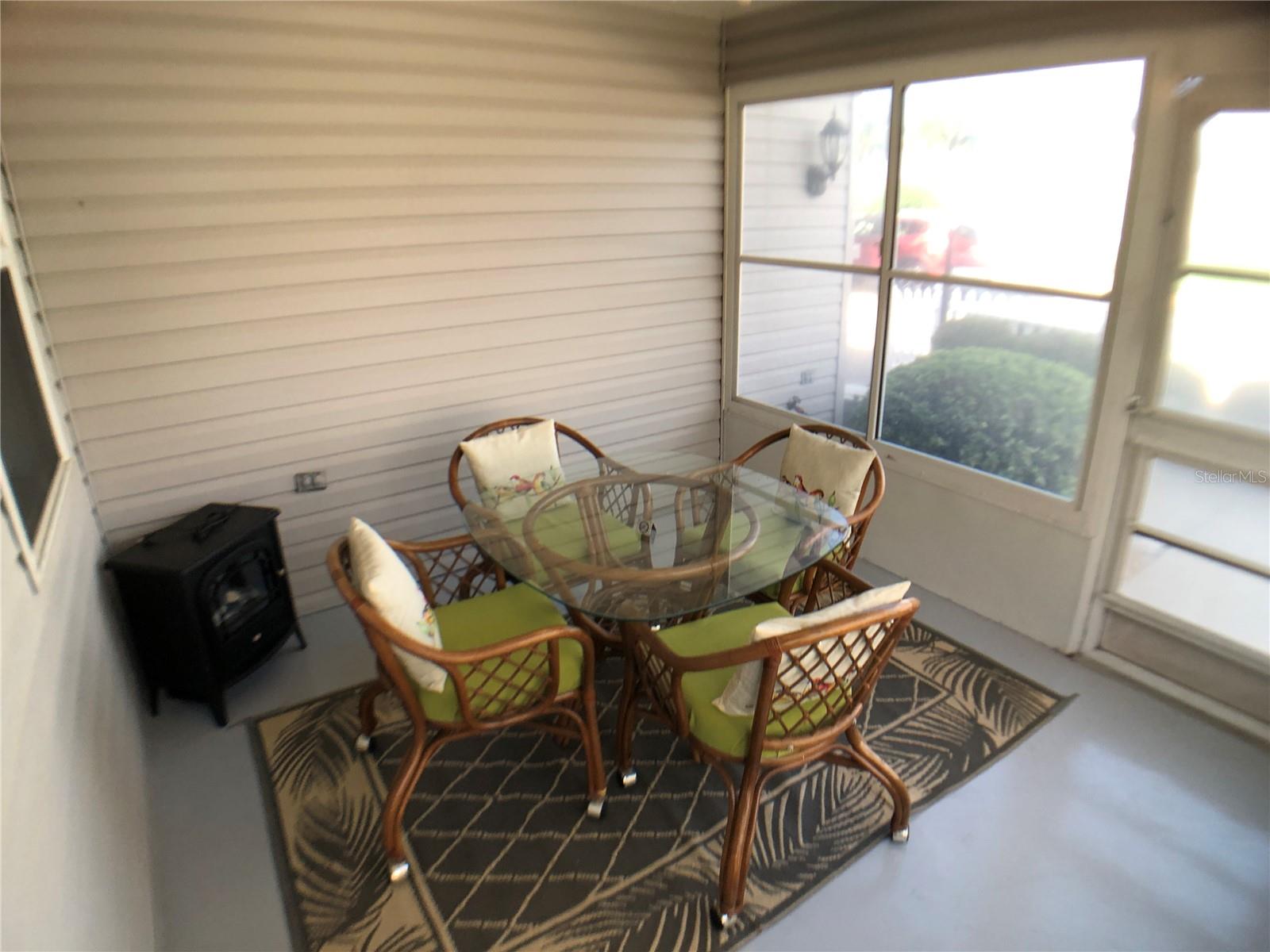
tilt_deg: -20.2
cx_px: 635
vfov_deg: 49.7
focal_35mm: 28
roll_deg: +1.8
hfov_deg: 63.4
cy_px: 476
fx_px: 1027
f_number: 1.8
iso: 40
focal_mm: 4
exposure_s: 1/24
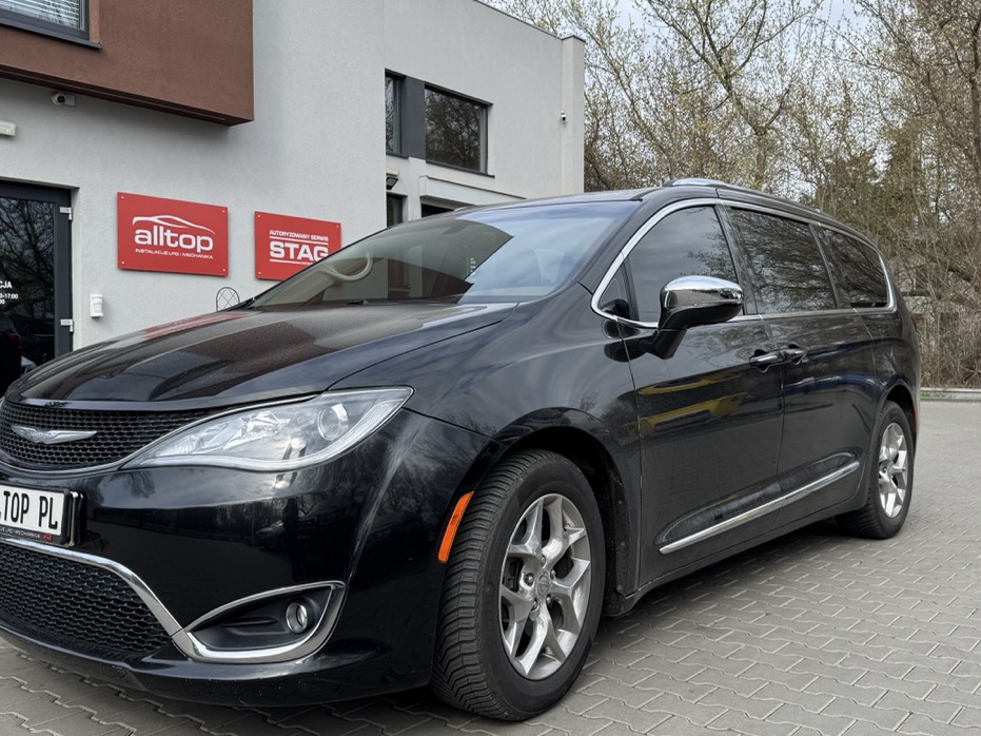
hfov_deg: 55.3
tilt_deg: -0.8
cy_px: 363
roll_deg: -1.2
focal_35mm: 33
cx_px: 506
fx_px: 935
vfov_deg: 42.9
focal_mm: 6.76
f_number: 1.78
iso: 80
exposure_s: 1/1678
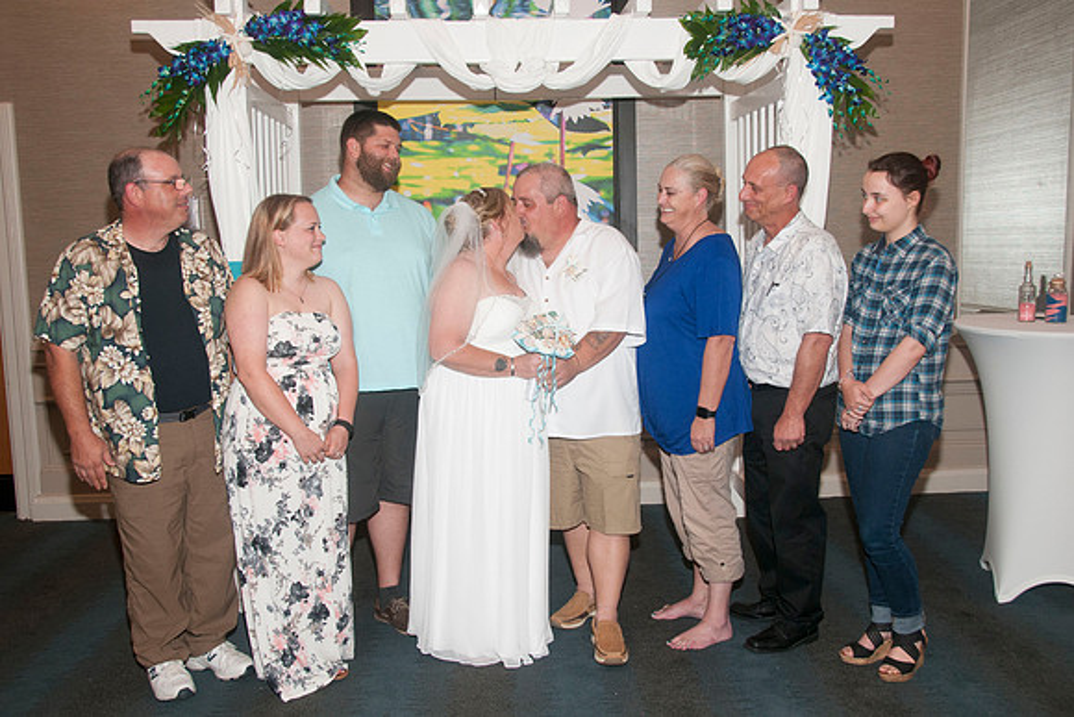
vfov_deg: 38.0
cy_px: 358
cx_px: 554
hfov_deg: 54.6
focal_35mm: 35
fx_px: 1041
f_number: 5.6
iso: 400
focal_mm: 22
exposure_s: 1/60
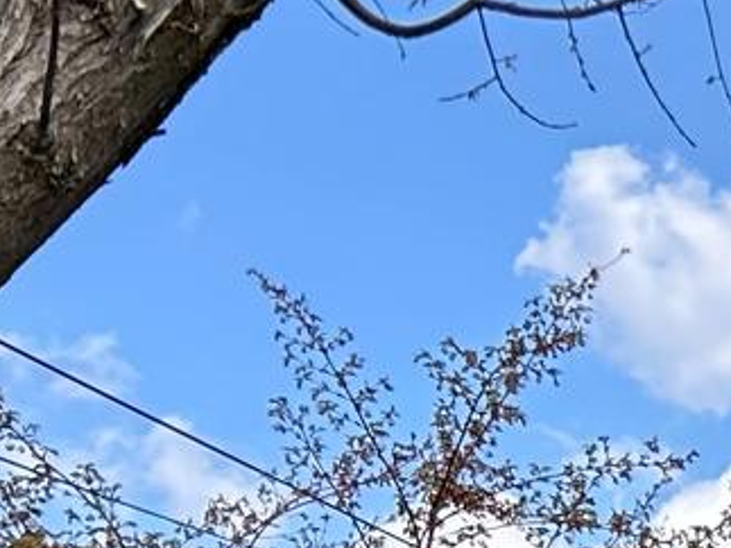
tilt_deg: +4.7
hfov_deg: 9.4
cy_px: 1196
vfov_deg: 8.4
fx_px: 3483
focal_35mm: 165
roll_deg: -0.1
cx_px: 2204
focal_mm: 5.7
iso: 50
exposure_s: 1/1412
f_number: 1.5
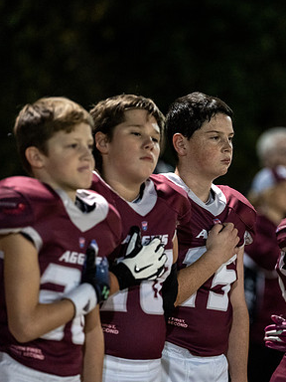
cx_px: 200
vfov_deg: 8.1
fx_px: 2688
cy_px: 191
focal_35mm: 244
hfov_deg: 6.1
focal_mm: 168
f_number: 2.8
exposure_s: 1/320
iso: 5000
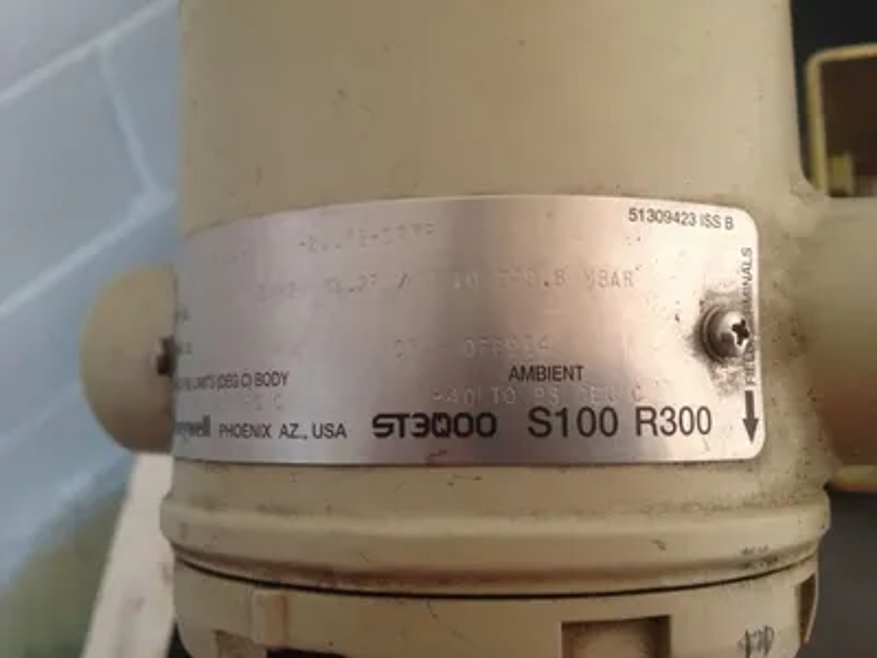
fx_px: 887
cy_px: 329
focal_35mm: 35
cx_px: 438
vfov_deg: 40.7
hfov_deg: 52.6
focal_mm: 4.28
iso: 125
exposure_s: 1/20
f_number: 2.4
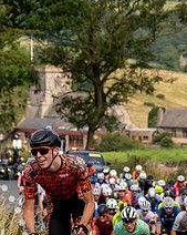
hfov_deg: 5.5
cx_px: 145
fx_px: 1955
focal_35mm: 282
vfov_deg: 6.9
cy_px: 143
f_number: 4
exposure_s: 1/1000
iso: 100
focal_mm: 70
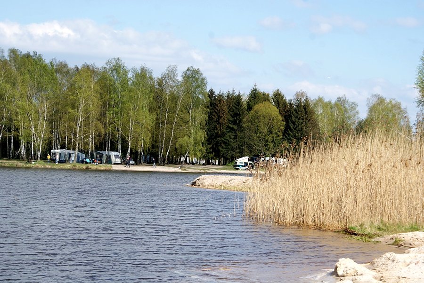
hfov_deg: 19.4
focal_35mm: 105
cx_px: 212
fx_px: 1238
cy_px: 142
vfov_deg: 13.1
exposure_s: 1/160
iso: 100
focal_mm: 70
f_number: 9
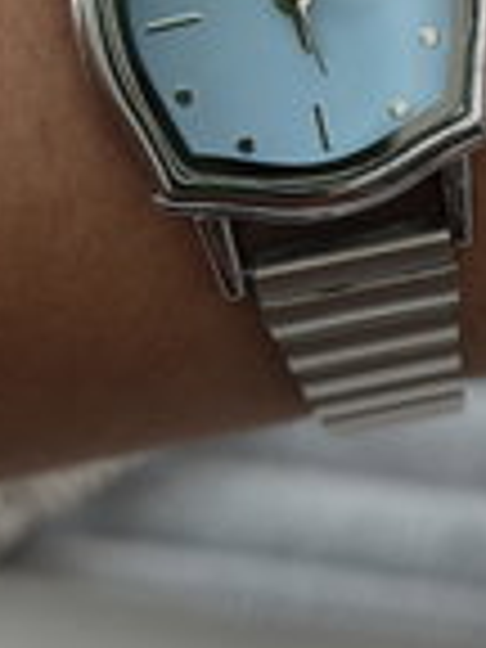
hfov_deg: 16.4
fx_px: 1666
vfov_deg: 21.4
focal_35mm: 89
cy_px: 29
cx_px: 436
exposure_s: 1/100
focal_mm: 5.56
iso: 492
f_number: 1.8
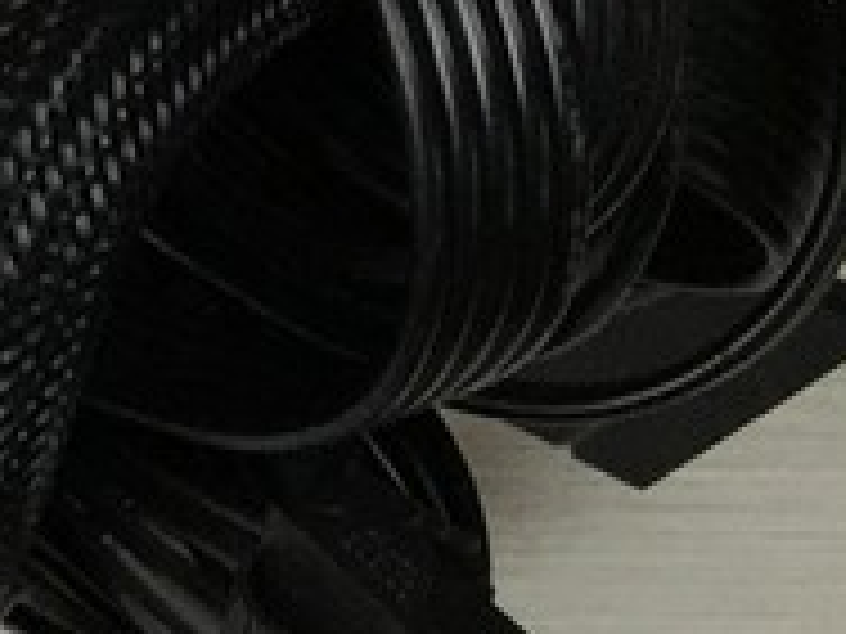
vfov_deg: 6.6
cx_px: -2043
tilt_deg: -71.9
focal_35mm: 222
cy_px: -243
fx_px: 5426
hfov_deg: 7.4
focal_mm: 4.15
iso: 40
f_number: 2.2
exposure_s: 1/100
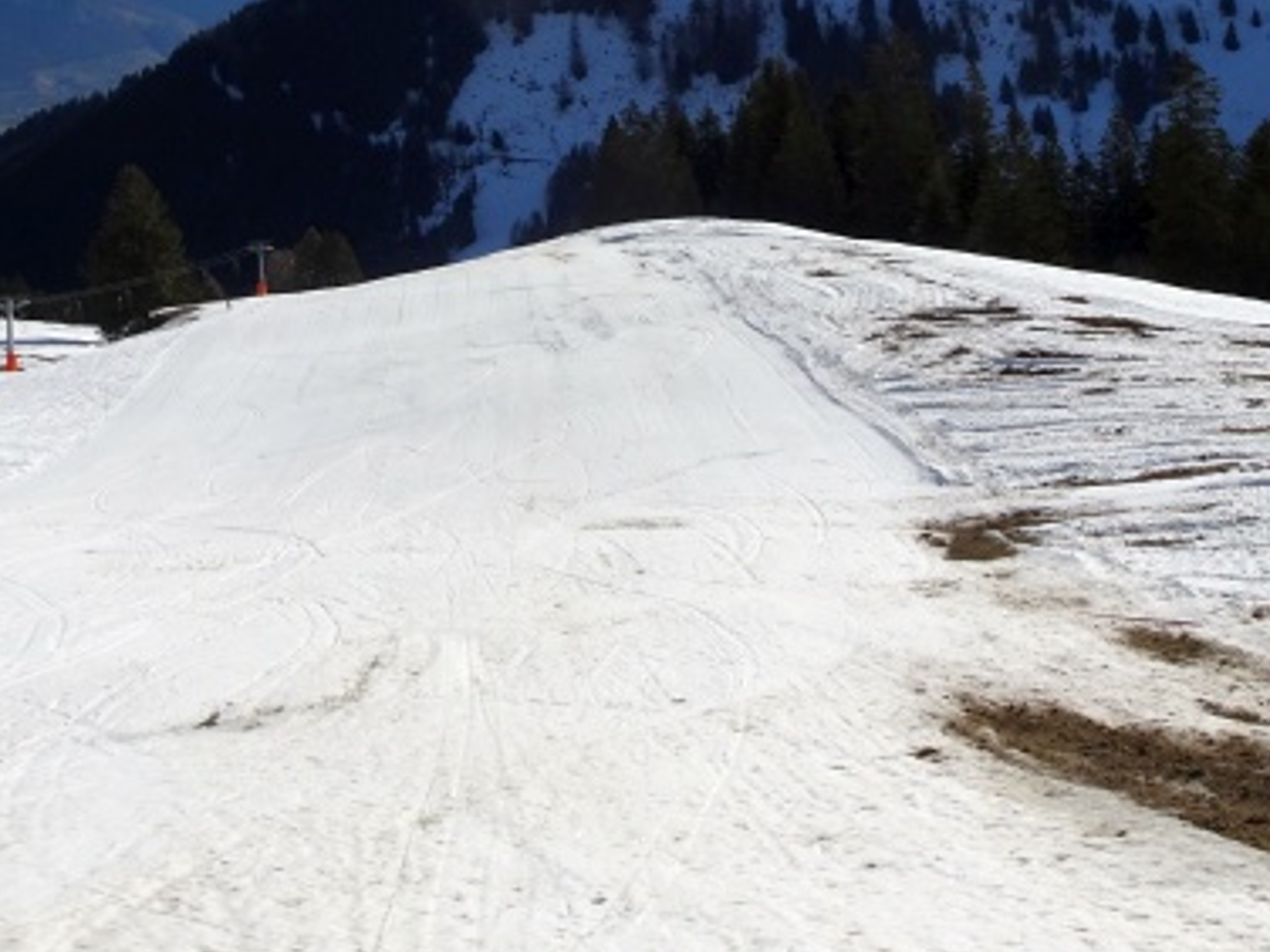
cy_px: 176
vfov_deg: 27.9
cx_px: 567
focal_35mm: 51
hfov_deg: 37.5
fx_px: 1871
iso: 80
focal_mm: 4.1
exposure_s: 1/2000
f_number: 3.5
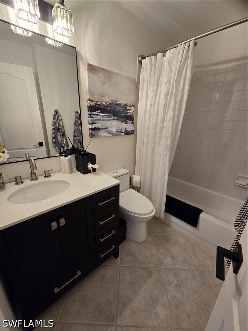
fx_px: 124
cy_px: 166
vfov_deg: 106.2
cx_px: 124
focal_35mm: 13
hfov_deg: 89.9
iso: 160
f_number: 2.2
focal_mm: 2.2
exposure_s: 1/60
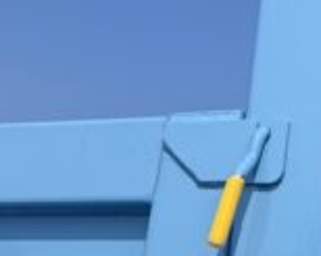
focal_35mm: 81
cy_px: -125
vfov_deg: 17.1
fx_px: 769
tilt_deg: +33.2
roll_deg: -4.3
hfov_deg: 22.5
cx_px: 332
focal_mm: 6.76
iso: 80
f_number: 1.78
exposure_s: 1/4608
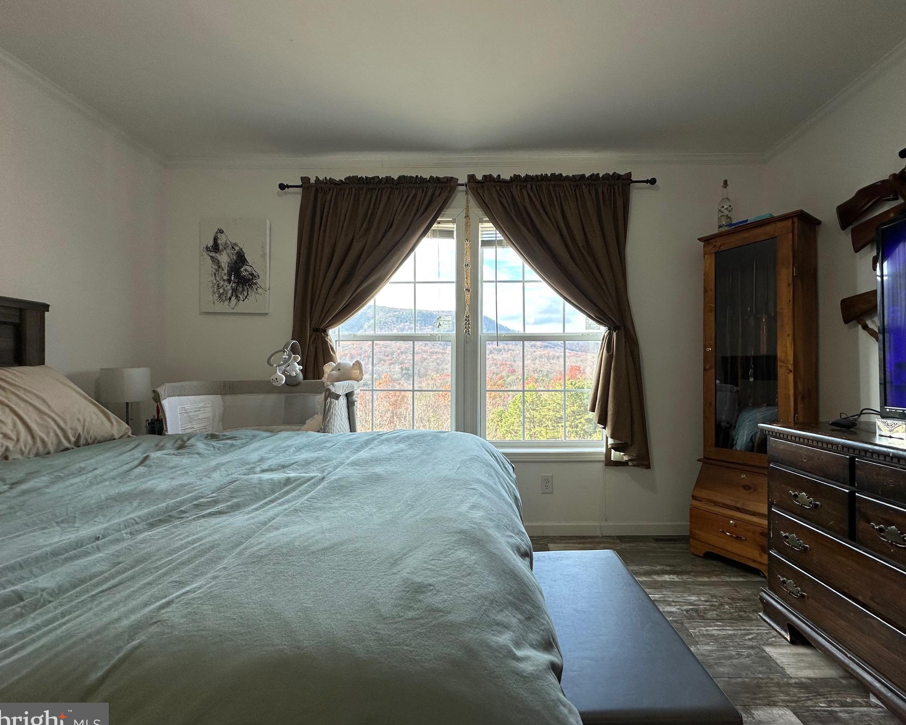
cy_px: 370
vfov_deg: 84.0
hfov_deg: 96.6
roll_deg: +0.3
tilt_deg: +0.5
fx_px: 402
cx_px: 485
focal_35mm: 15
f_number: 2.2
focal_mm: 2.22
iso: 64
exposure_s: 1/120
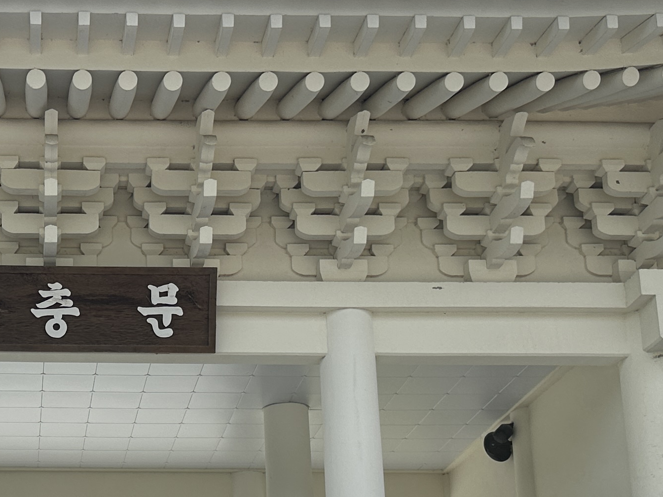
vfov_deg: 19.9
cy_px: 478
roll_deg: -0.1
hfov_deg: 26.1
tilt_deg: +15.7
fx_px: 1379
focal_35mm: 72
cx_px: 57
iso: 80
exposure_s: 1/3597
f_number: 1.78
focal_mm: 6.86
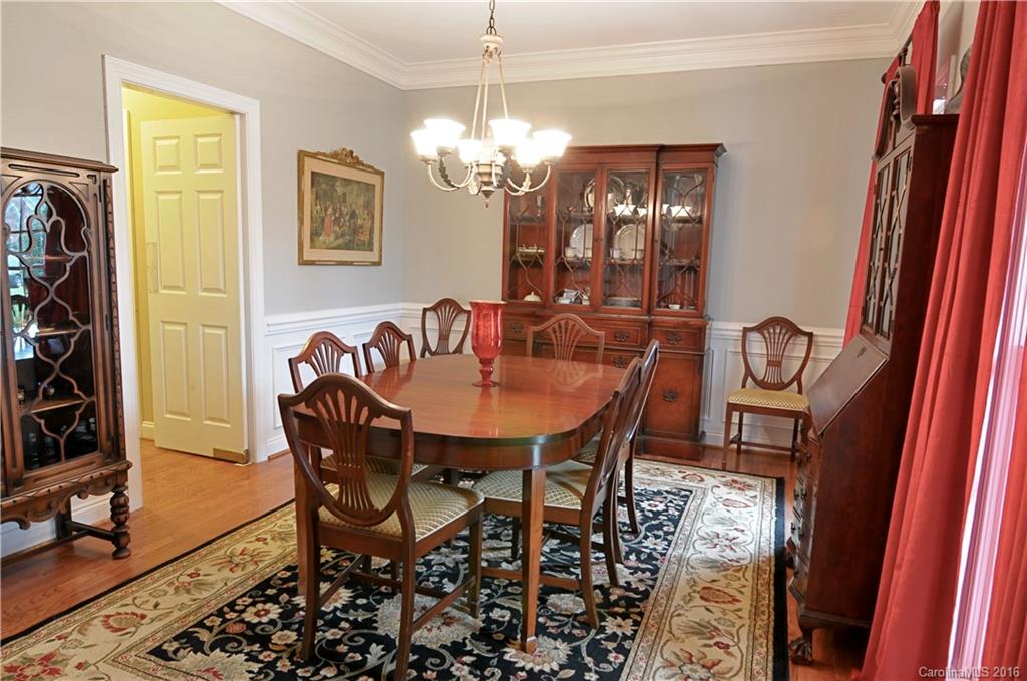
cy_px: 340
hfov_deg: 77.4
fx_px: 641
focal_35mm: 22
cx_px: 514
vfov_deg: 56.0
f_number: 18
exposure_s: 8
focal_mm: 15
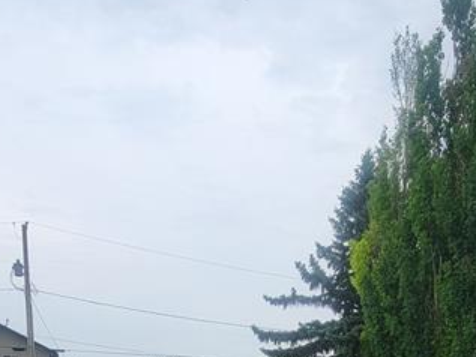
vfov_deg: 27.5
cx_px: 240
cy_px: 486
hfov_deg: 44.8
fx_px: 578
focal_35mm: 42
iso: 50
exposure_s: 1/441
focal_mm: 2.2
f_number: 2.2
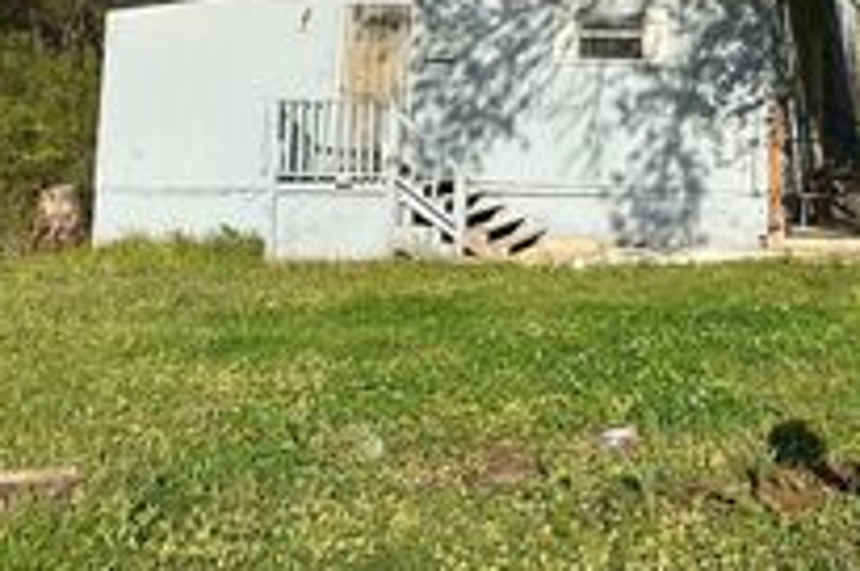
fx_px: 1455
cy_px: -10
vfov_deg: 21.4
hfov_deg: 31.2
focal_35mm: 61
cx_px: 797
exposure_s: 1/3472
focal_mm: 6.86
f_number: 1.78
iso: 80
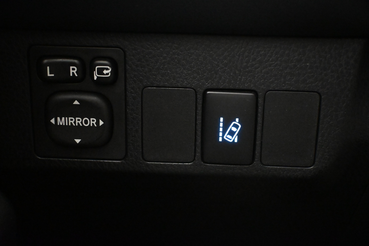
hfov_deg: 43.0
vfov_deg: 29.4
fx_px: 469
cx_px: 184
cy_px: 123
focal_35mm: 46
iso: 12800
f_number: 4.8
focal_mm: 30.5
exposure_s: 1/20
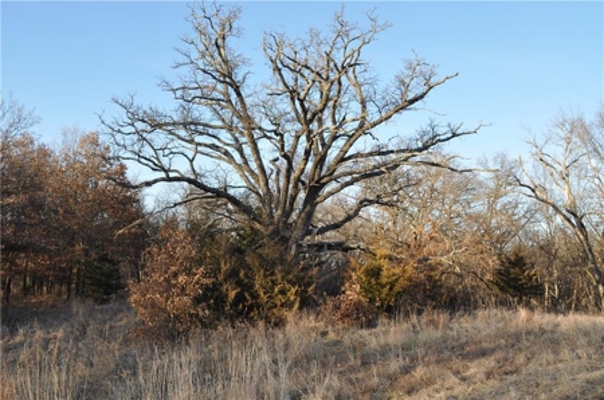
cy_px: 200
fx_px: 552
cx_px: 302
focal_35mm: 33
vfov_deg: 39.8
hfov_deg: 57.3
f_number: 7.1
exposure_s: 1/200
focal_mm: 22
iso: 200
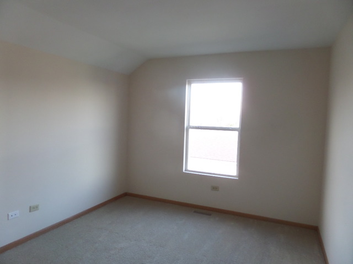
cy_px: 132
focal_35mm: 24
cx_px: 176
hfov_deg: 71.6
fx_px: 245
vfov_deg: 56.8
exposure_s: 1/30
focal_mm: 4
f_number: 3.2
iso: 320
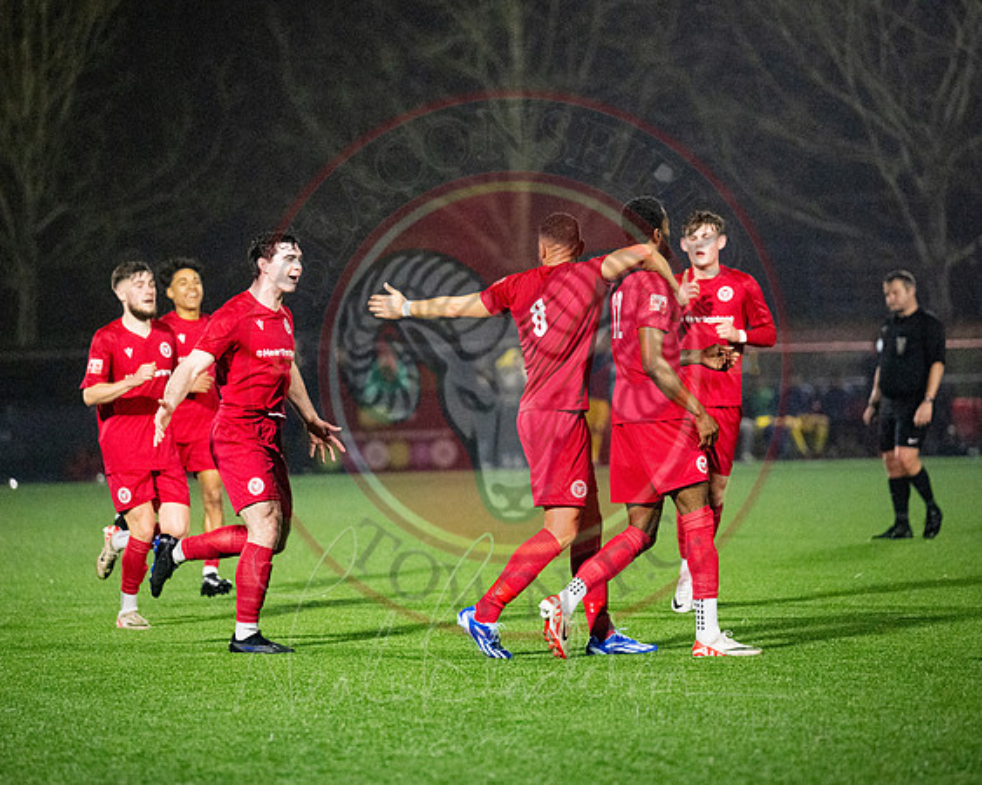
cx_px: 434
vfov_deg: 8.7
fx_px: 5188
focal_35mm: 179
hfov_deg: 10.8
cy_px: 400
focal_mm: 150
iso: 8000
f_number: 2.8
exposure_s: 1/1000
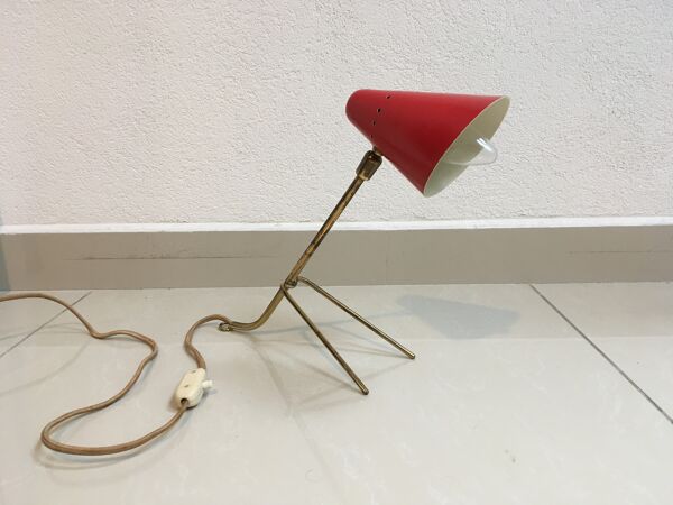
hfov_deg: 61.7
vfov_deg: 48.2
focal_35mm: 29
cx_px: 336
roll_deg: +0.2
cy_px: 252
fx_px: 564
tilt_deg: -14.4
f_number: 2.2
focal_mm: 4.15
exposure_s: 1/33
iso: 100
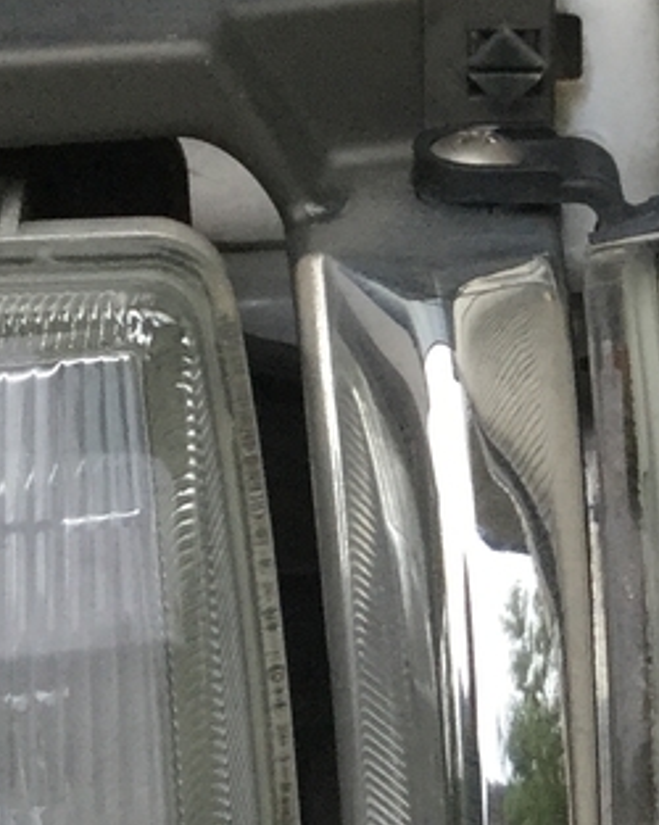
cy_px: 488
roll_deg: -2.5
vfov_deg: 16.6
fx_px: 2831
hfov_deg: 13.1
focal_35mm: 116
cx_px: 670
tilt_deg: -22.1
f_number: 2.4
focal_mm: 3.3
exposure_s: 1/30
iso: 25
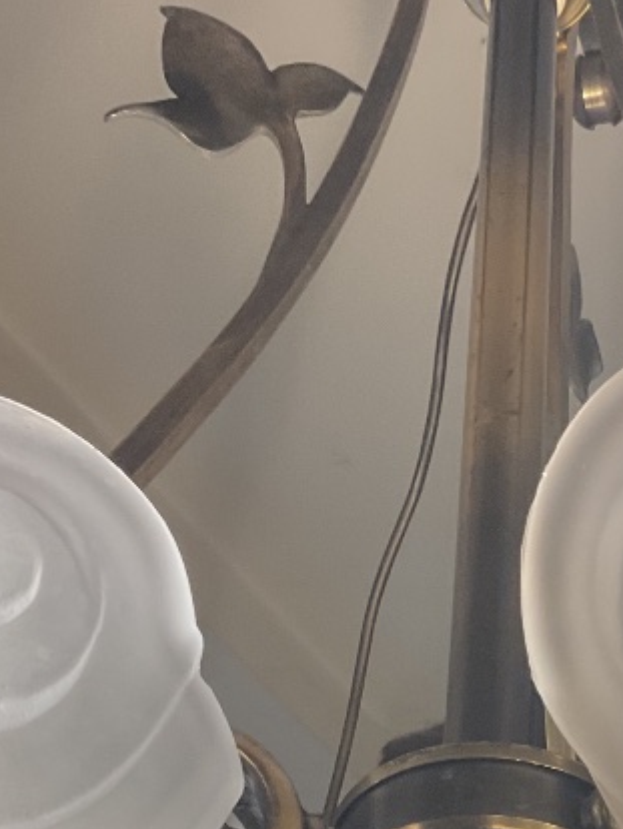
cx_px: 557
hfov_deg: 17.3
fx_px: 2014
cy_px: 941
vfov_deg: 21.9
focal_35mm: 84
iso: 50
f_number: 1.8
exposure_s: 1/120
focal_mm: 3
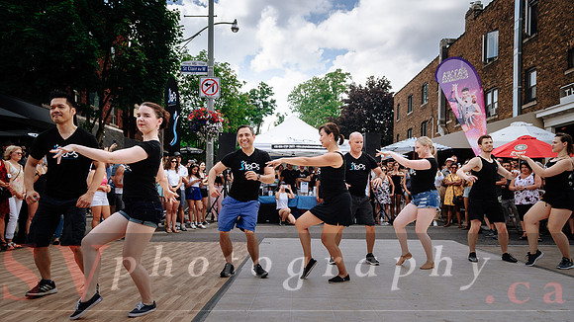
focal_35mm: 27
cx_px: 287
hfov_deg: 70.5
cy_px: 187
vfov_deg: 43.2
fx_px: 406
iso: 100
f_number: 4
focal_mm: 17
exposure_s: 1/1250
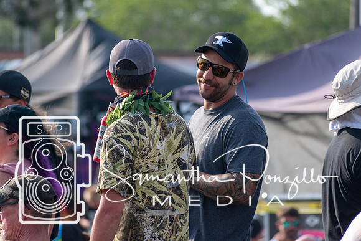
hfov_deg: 4.9
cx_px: 180
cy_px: 120
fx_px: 4212
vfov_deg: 3.3
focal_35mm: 420
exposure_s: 1/1250
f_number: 6.3
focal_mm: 280
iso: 400
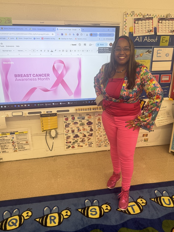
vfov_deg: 65.2
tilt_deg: -19.2
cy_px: 106
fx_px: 181
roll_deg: +0.0
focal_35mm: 27
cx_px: 88
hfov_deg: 51.4
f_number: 1.78
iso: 100
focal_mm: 6.76
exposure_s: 1/107
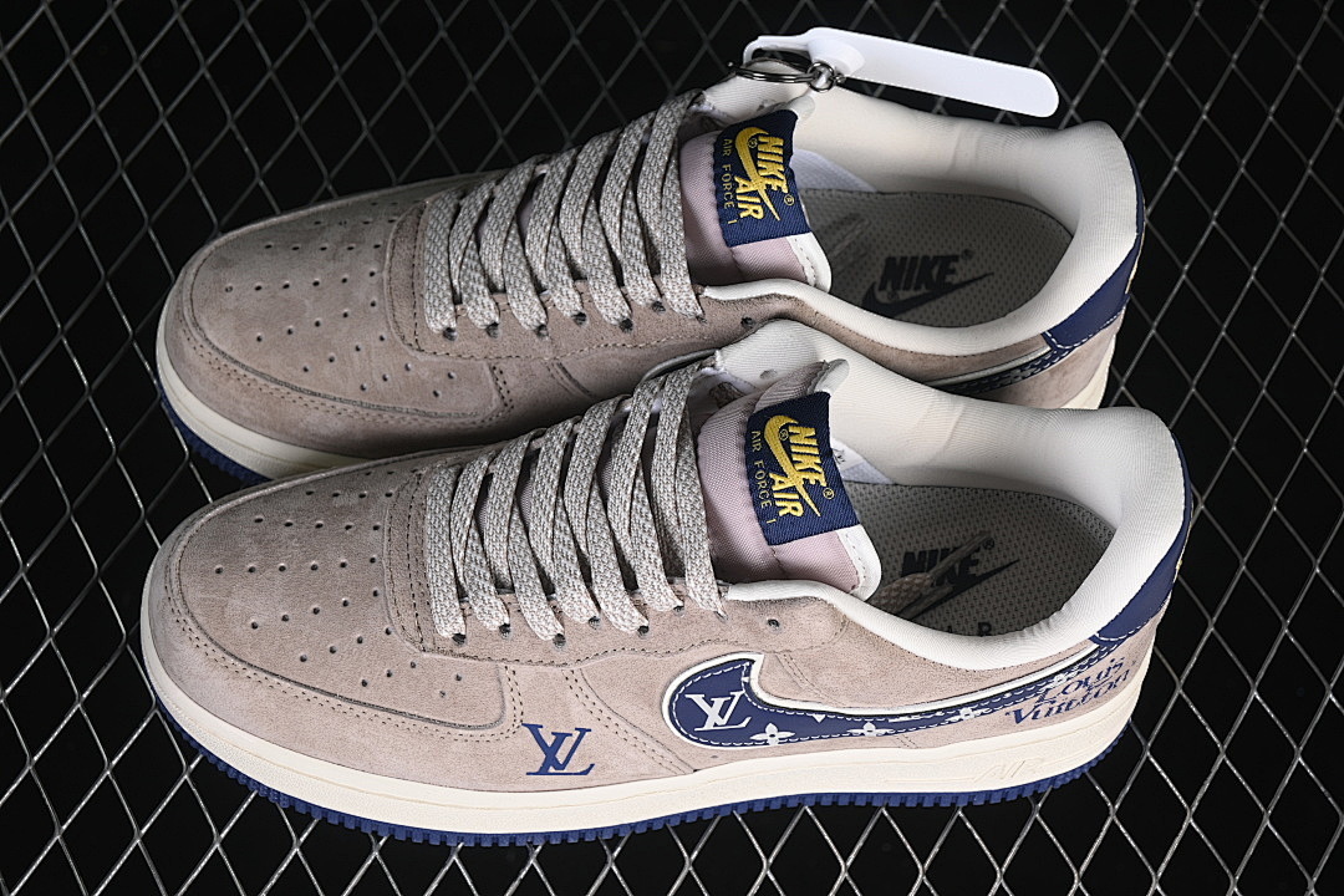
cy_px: 448
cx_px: 672
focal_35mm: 75
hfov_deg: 27.0
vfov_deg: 18.2
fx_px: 2800
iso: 160
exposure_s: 1/60
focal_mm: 50
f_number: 6.3
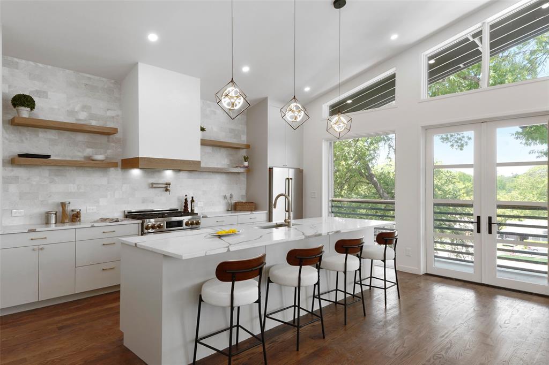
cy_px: 182
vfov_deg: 59.5
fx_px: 320
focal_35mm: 21
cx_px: 274
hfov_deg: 81.2
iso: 640
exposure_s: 1/13
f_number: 9
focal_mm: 14
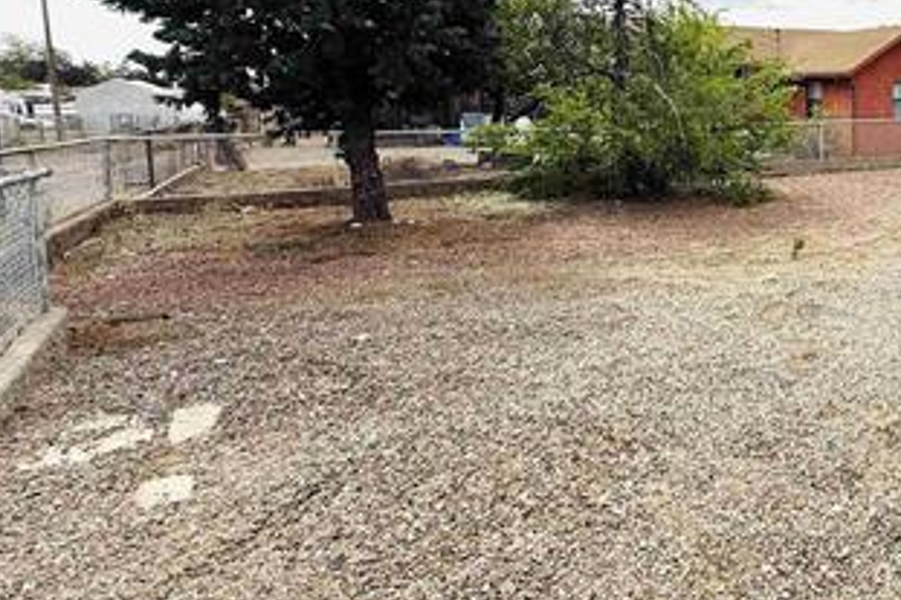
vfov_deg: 42.6
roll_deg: +0.1
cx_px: 808
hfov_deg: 54.2
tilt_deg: -6.8
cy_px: 171
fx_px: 750
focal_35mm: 30
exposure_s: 1/2320
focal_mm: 2.22
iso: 50
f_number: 2.2
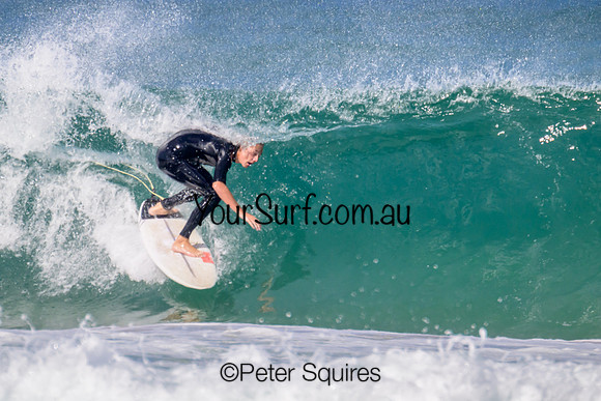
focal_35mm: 1090
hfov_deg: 1.9
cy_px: 177
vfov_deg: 1.3
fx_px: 18204
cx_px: 294
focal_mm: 800
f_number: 11
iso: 800
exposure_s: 1/2000
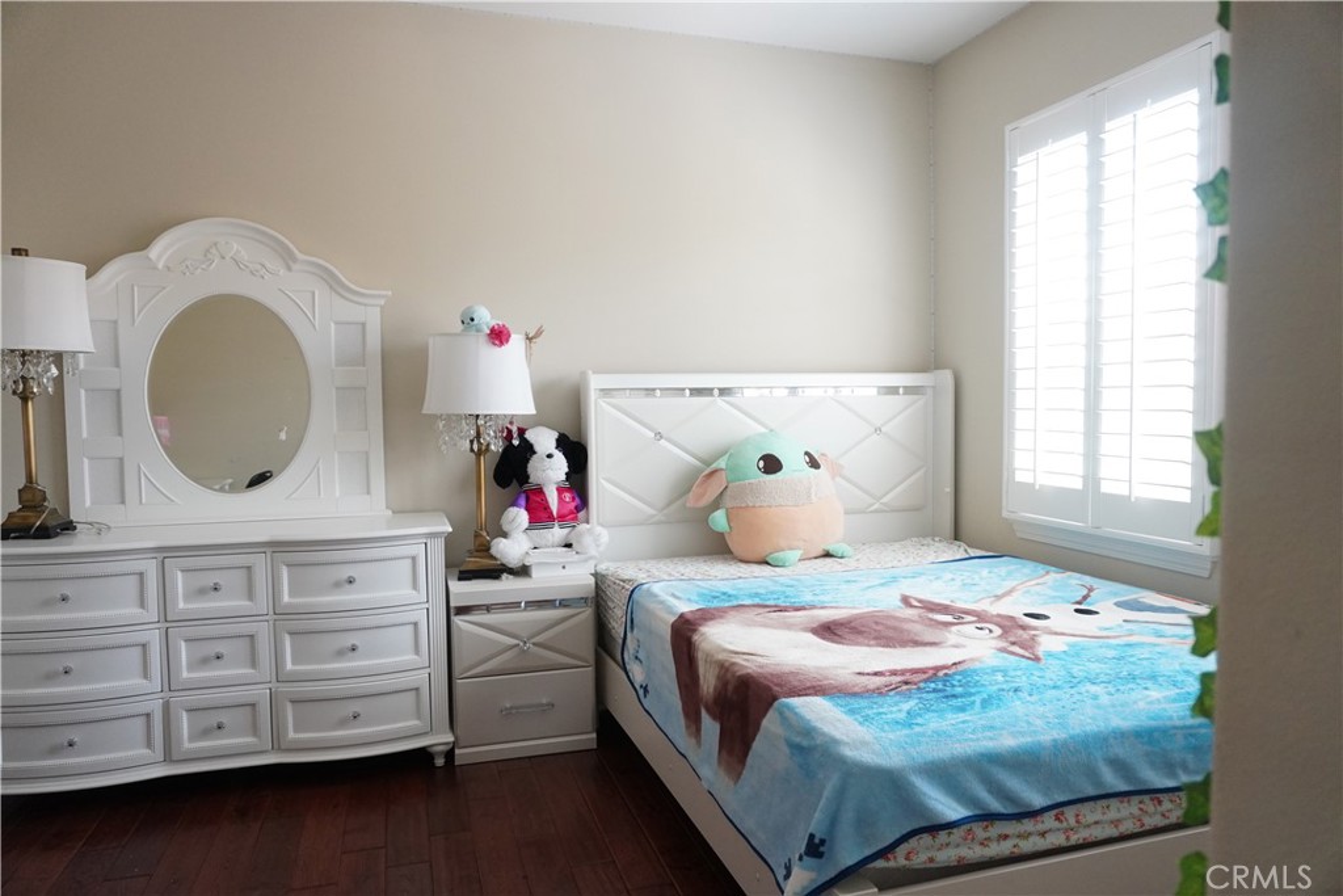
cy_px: 448
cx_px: 672
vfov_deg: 53.1
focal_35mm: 24
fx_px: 895
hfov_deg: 73.7
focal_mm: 16
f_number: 4
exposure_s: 1/160
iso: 1250
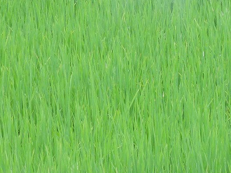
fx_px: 2427
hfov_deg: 5.4
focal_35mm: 364
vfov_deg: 4.1
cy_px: -9
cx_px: 259
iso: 400
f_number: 7.1
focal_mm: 25.5
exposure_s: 1/60
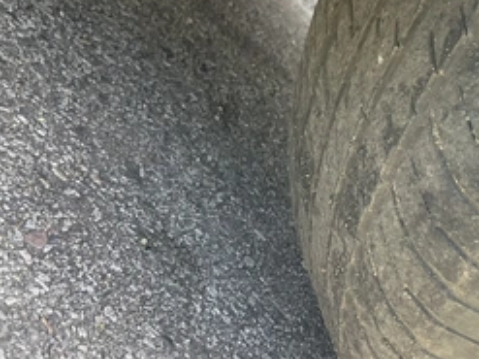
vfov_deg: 30.8
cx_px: 357
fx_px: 650
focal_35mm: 47
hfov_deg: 39.4
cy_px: 200
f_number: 1.8
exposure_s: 1/134
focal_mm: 3
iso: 32
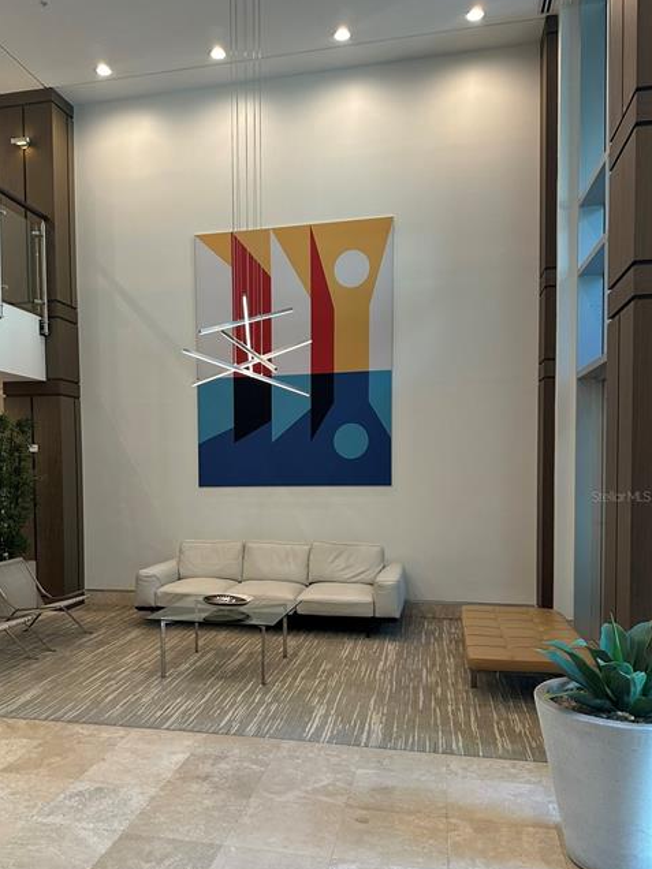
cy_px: 496
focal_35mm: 29
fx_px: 728
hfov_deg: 47.9
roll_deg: -1.3
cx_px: 260
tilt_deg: +0.0
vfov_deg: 61.4
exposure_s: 1/120
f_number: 1.78
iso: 200
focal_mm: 6.86
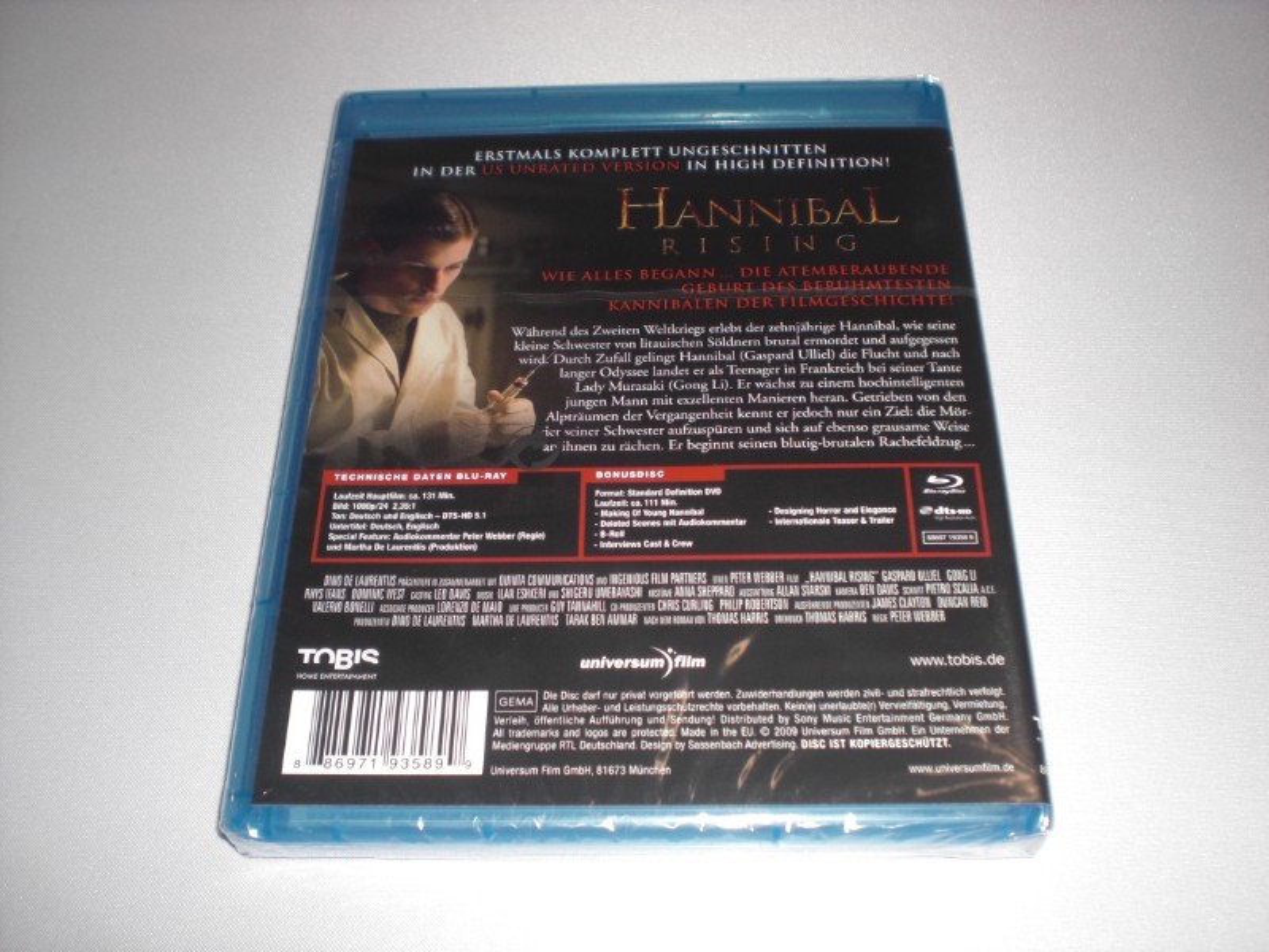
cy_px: 476
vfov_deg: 37.7
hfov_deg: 49.0
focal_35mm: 38
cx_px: 634
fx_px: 1393
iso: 64
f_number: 3.1
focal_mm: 6.3
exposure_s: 1/60
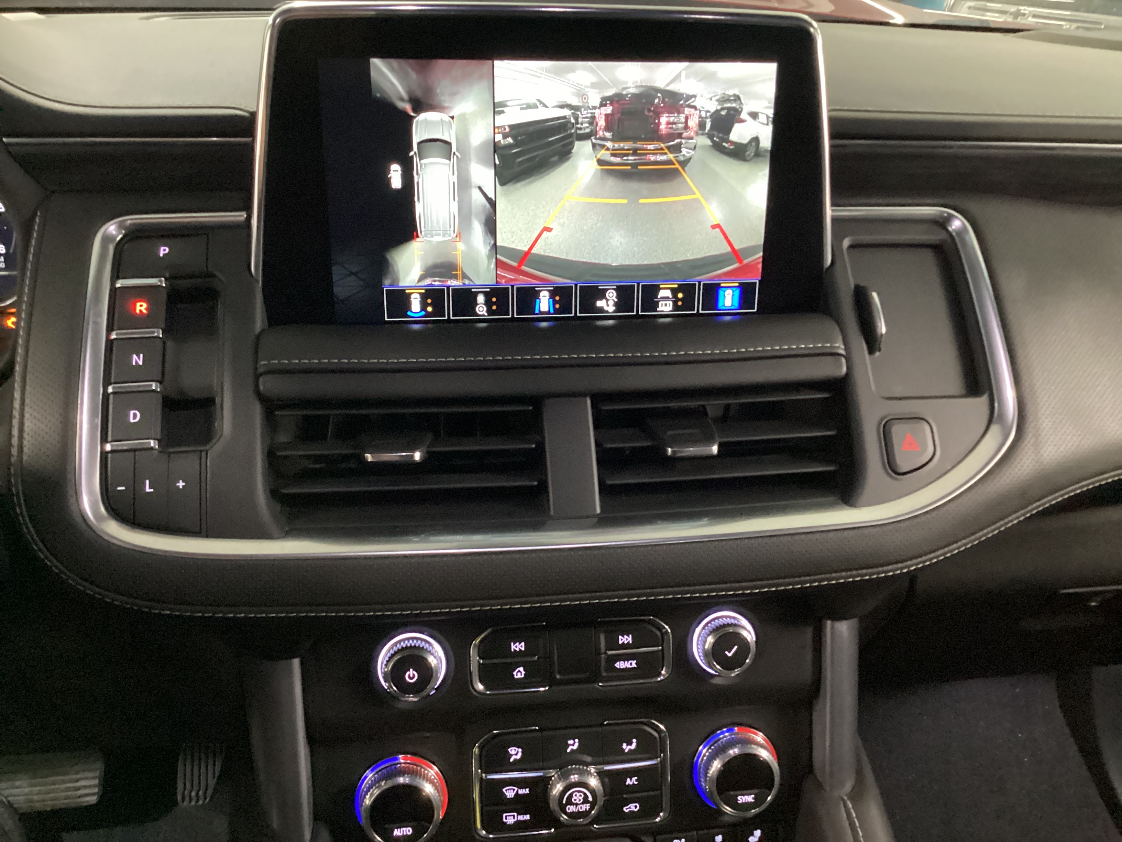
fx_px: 1005
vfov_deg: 45.4
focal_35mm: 31
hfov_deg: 58.4
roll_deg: -1.8
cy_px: 421
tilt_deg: -26.0
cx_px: 561
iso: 640
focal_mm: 3.3
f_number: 2.4
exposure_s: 1/20
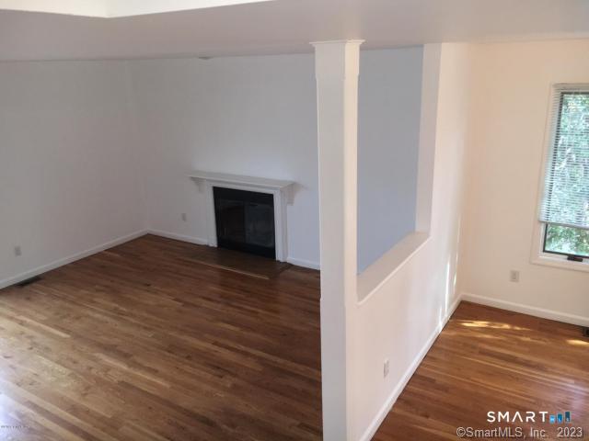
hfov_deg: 61.7
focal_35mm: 29
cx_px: 294
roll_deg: +2.7
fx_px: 493
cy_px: 220
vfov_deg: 48.2
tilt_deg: -17.3
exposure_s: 1/30
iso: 32
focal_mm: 4.15
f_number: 2.2
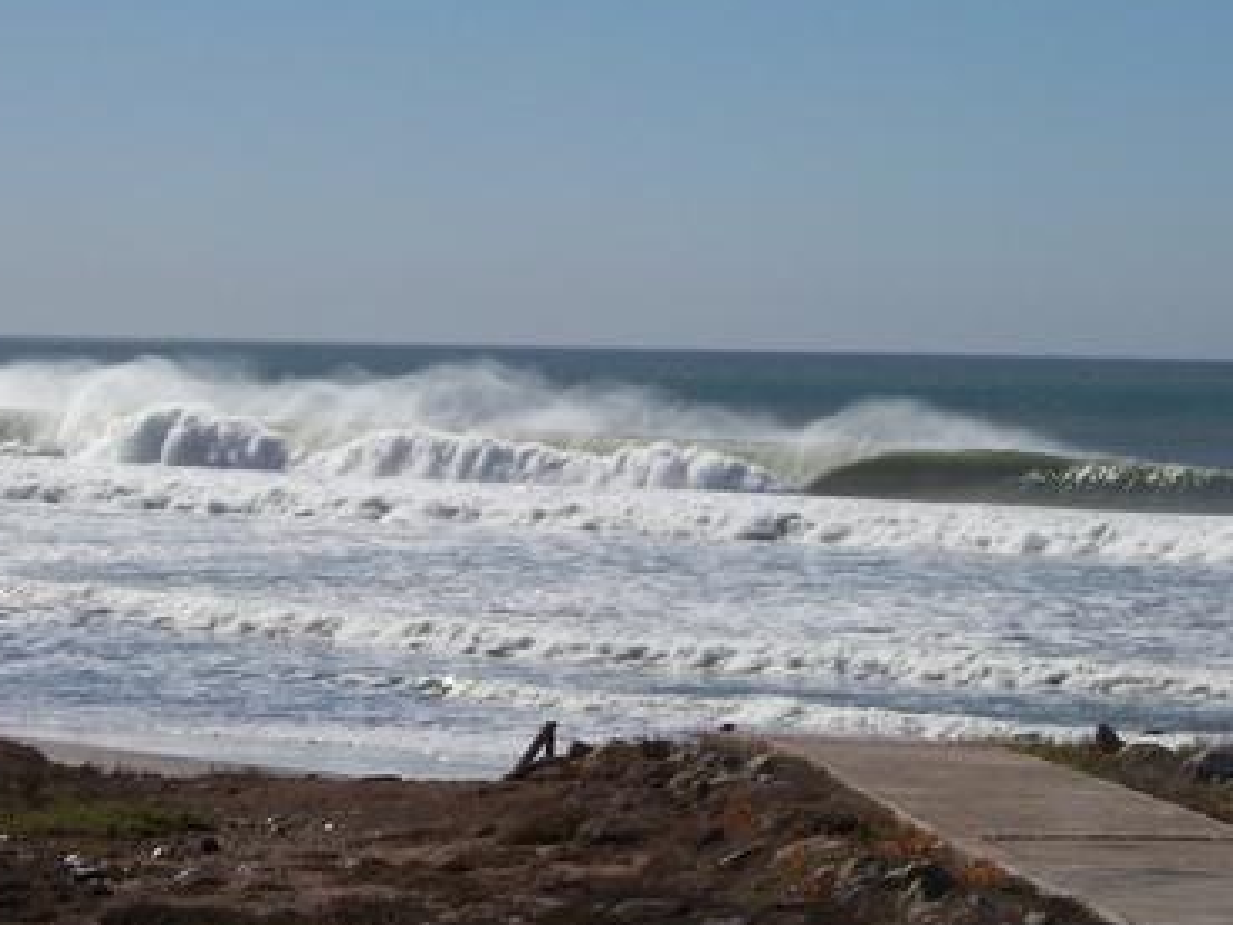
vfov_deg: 9.8
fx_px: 5414
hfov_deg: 13.0
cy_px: 325
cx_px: 705
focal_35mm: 152
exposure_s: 1/508
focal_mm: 16.8
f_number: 8.7
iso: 80
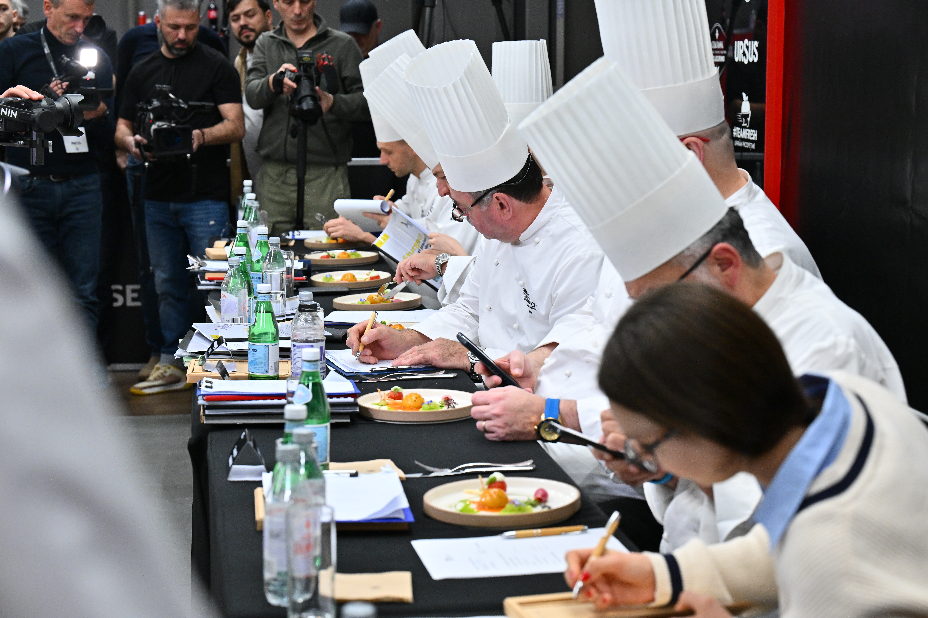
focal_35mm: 70
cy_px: 309
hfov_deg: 28.8
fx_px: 1804
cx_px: 464
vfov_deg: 19.5
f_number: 5
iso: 2500
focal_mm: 70
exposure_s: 1/250
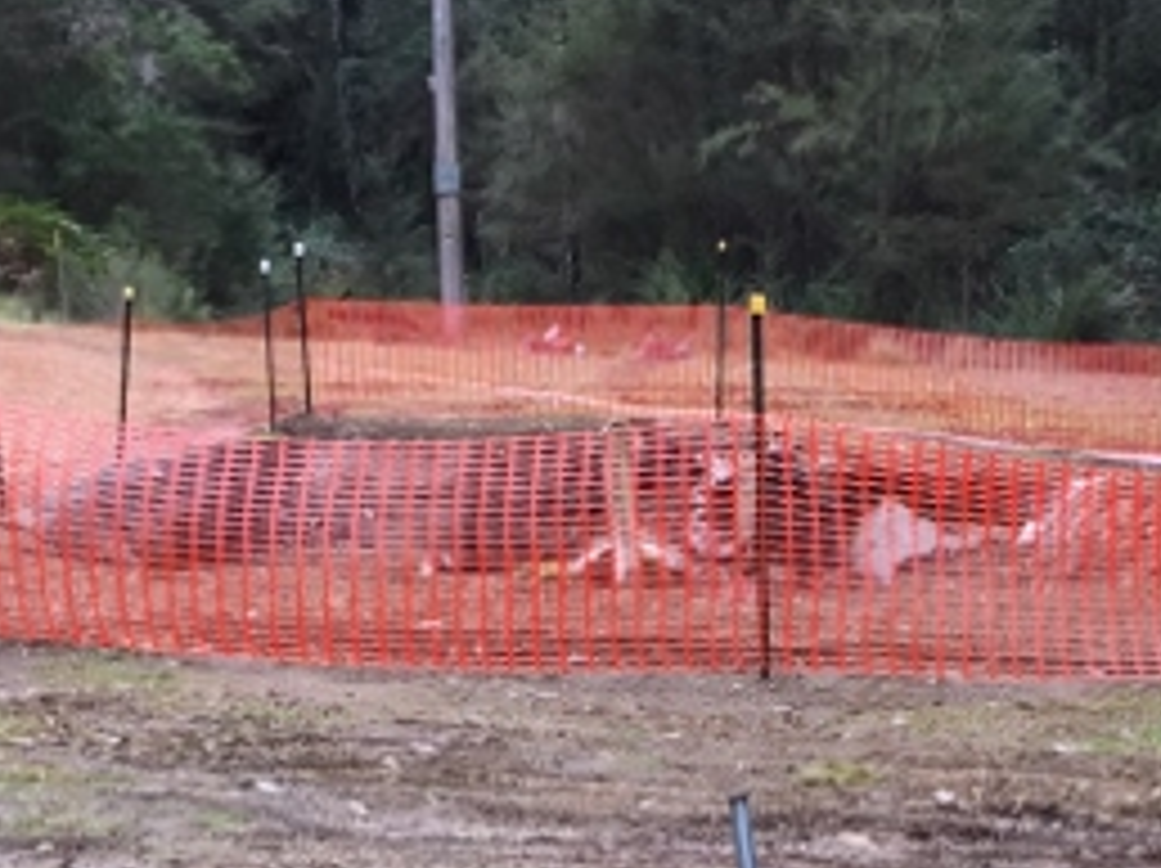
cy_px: 1142
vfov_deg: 15.6
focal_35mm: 90
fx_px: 3016
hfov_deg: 21.4
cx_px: 981
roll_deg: -0.8
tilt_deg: -16.1
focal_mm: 4.15
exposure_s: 1/120
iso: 32
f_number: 2.2
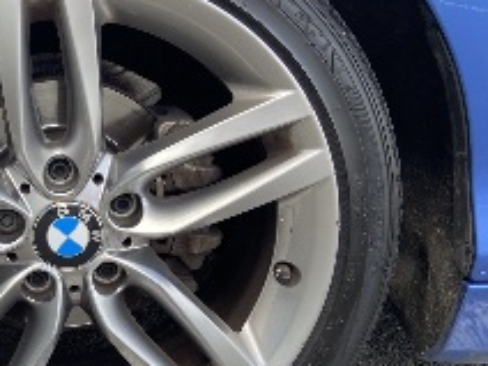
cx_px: 30
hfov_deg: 34.9
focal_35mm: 51
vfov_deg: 28.6
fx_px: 719
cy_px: 184
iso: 50
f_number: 1.8
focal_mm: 4.25
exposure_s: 1/122
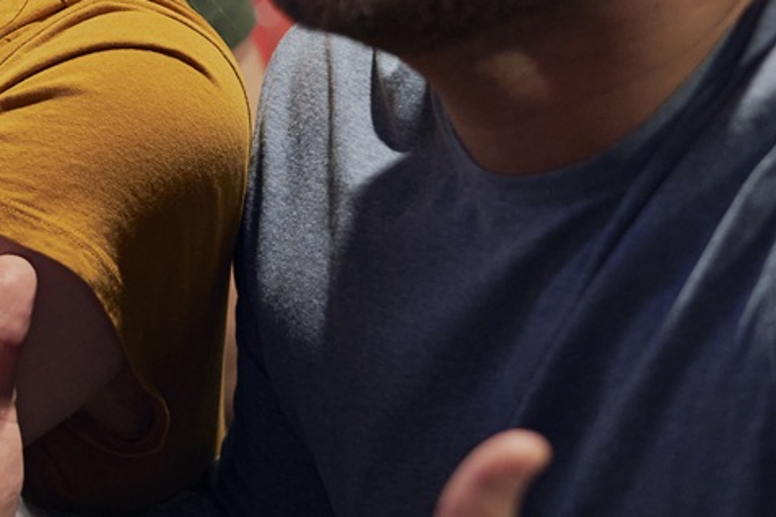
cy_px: -375
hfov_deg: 10.1
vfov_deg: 6.8
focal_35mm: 199
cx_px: -329
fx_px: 4289
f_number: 1.8
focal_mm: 50
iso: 1000
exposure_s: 1/200
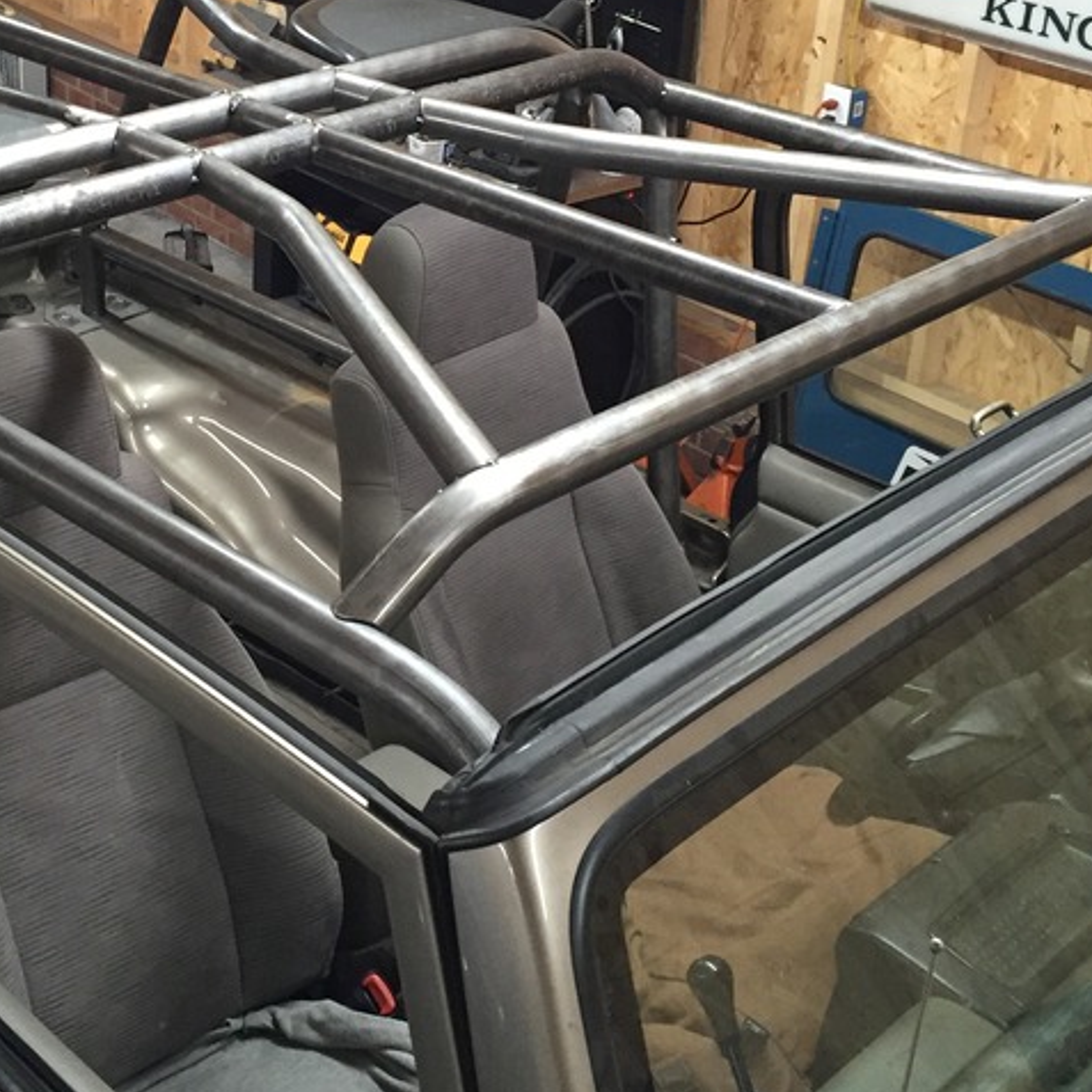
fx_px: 1963
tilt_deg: -23.2
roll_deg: -0.3
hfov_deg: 30.6
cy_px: 337
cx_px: 282
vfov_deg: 30.8
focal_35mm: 55
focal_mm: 4.15
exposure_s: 1/30
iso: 160
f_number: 2.2
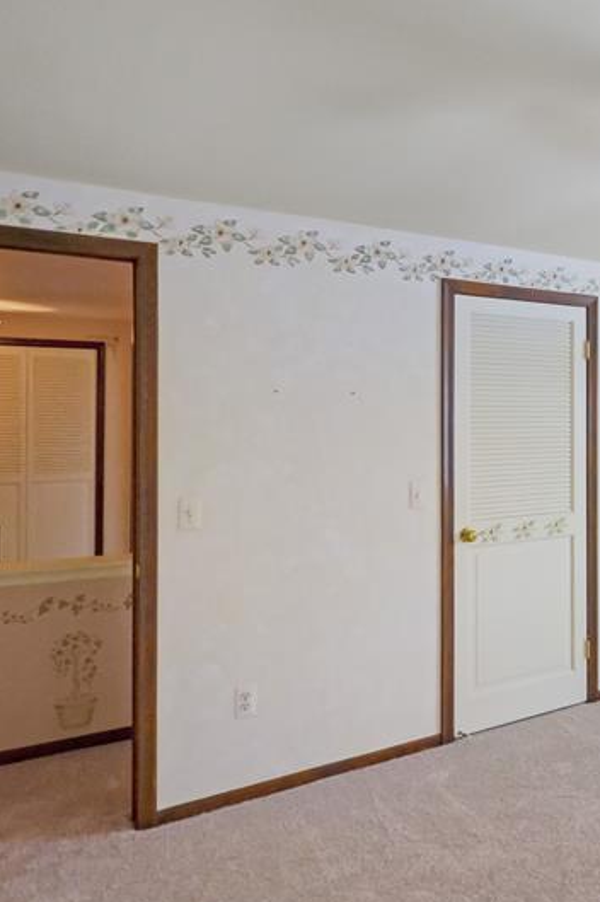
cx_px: 707
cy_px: 411
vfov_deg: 63.6
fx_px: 726
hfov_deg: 35.8
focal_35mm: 29
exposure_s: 1/100
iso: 400
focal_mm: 10
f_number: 5
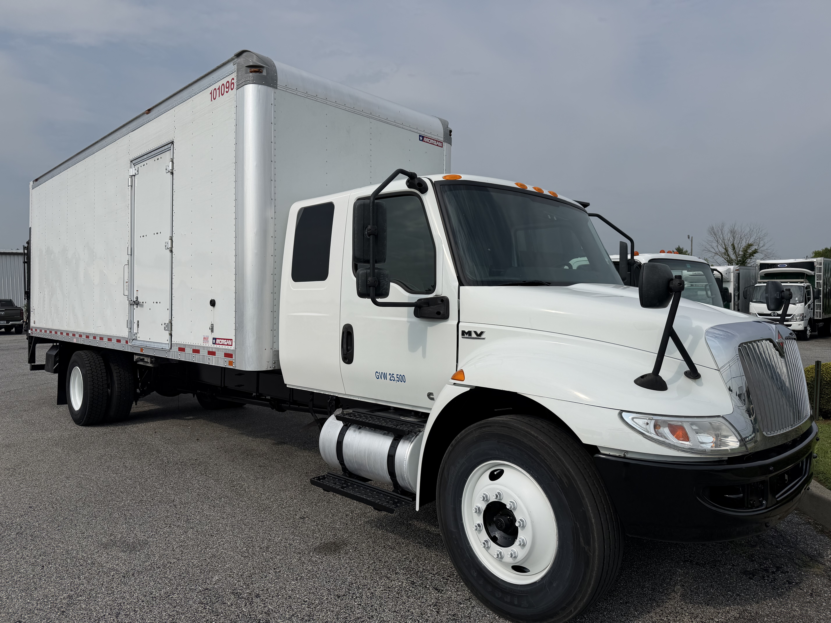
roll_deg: +1.7
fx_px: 576
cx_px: 416
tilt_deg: -2.9
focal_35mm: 24
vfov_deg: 56.8
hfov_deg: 71.6
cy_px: 312
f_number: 1.78
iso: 80
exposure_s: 1/10309
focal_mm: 6.76
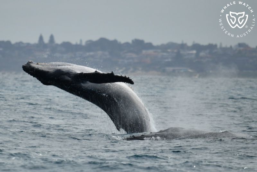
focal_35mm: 600
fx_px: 4282
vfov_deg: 2.3
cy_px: 86
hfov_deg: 3.4
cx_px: 128
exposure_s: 1/8000
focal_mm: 600
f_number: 6.3
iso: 720
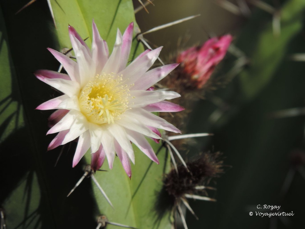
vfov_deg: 2.0
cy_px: 114
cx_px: 152
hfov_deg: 2.6
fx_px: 6604
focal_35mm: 750
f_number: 5.1
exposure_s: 1/640
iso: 80
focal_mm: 133.7
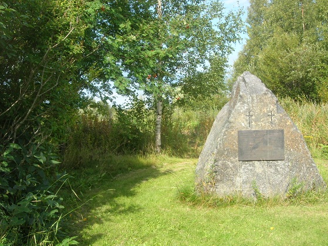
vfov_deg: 34.3
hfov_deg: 44.7
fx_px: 398
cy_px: 133
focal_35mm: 42
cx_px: 180
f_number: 4.8
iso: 64
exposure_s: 1/213
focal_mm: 7.8
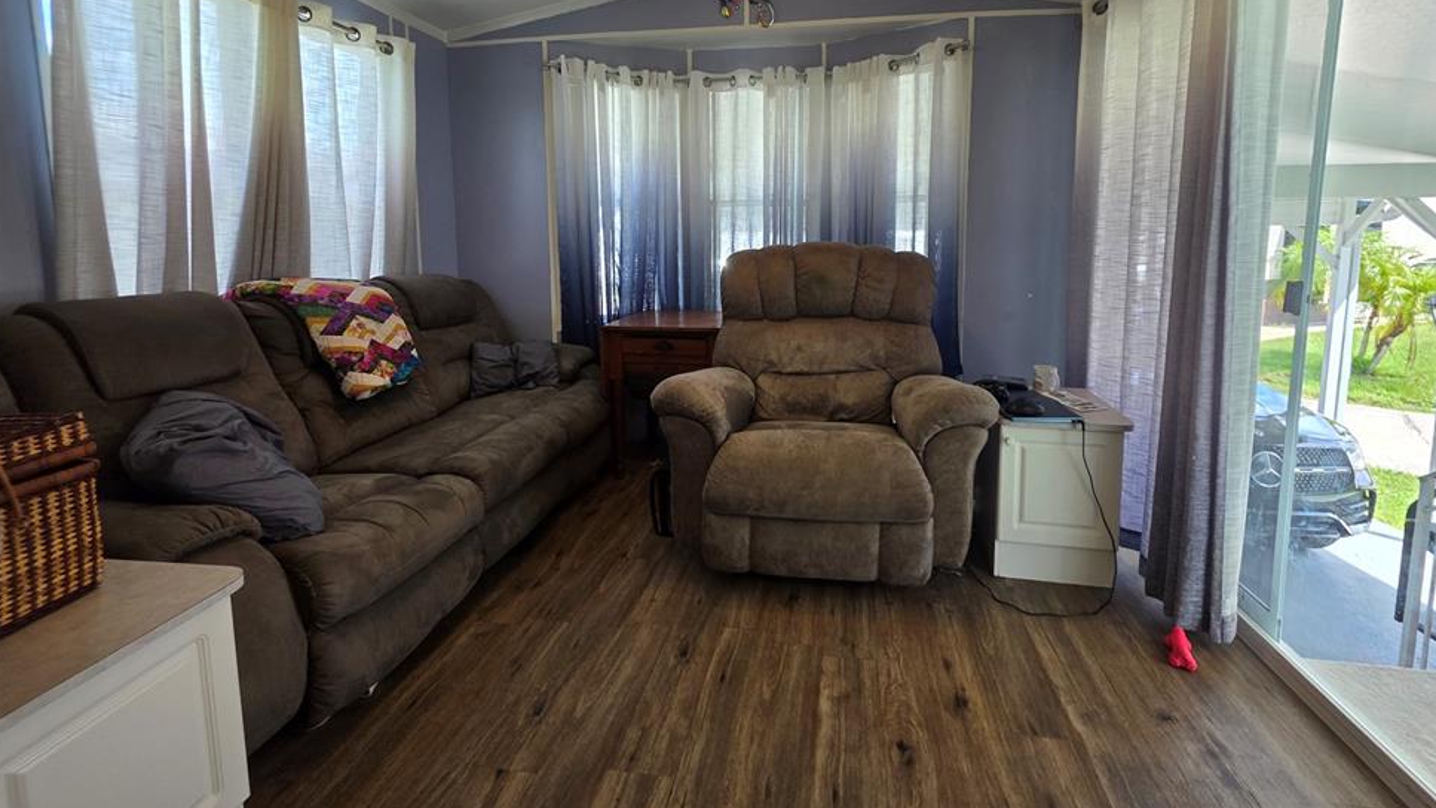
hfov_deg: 102.9
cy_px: 302
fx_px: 571
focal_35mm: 15
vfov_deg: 69.4
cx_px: 750
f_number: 1.9
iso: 50
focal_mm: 2.2
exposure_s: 1/120
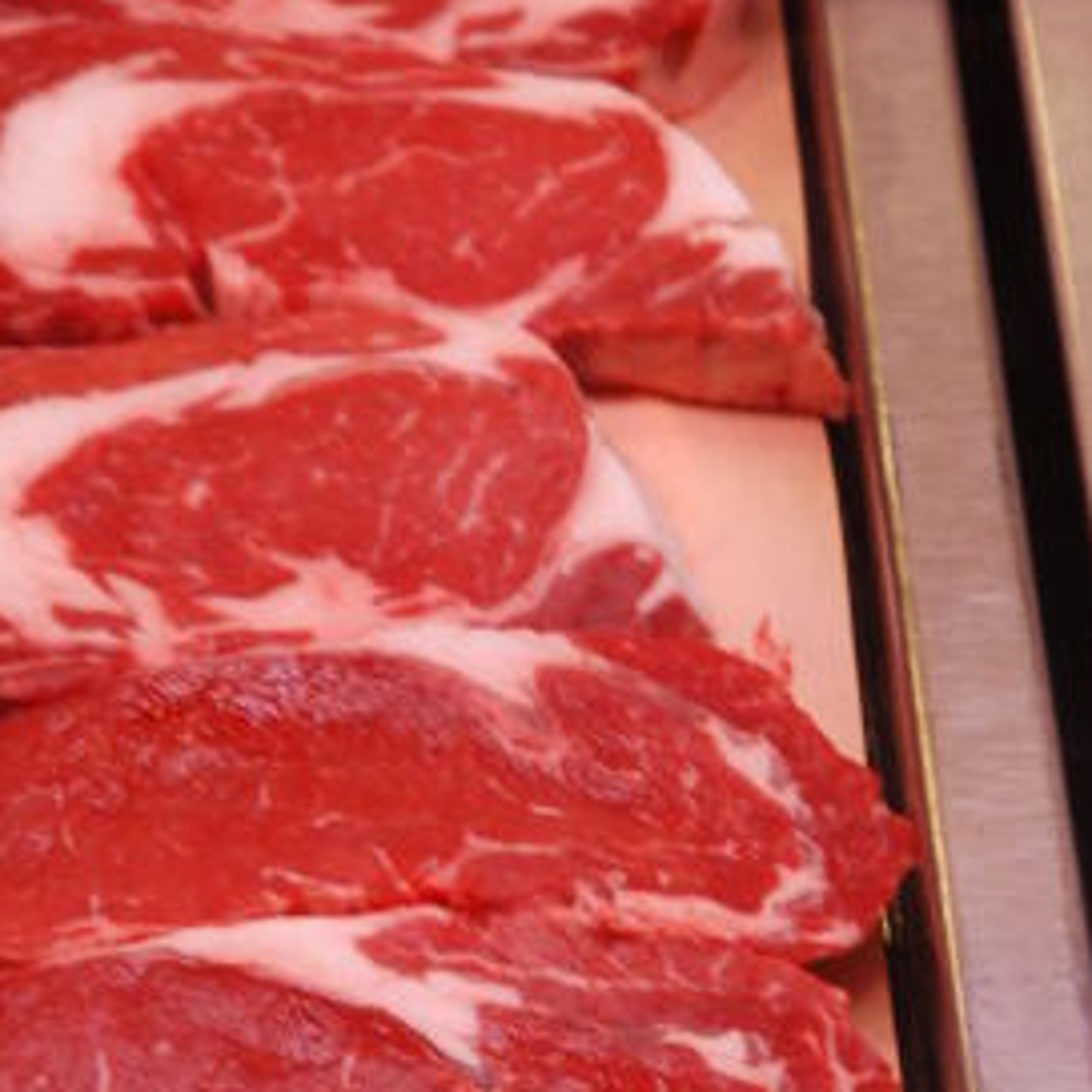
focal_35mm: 204
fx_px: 7281
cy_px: 695
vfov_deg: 8.6
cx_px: 307
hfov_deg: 8.6
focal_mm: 70
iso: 400
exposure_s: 1/40
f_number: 4.5
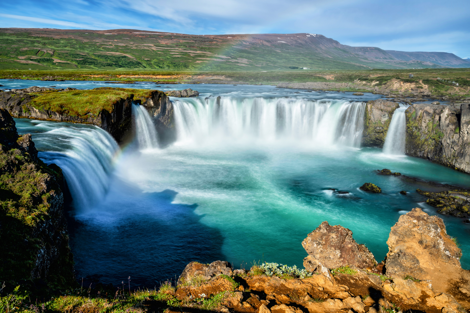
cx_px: 235
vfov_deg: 46.4
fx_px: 366
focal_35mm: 28
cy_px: 156
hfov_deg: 65.5
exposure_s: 1/80
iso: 50
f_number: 13
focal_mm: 28
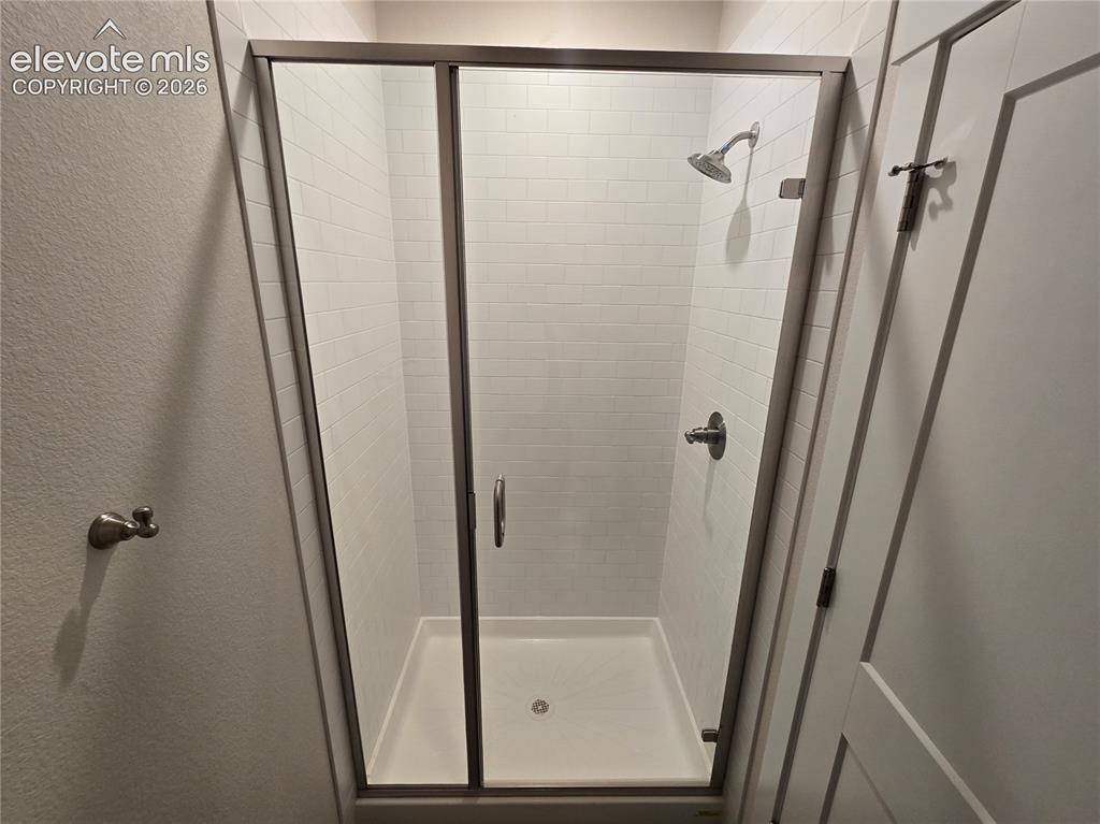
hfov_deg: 106.2
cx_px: 550
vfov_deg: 89.9
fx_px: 413
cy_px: 412
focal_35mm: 13
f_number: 2.2
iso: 125
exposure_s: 1/60
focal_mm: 2.2
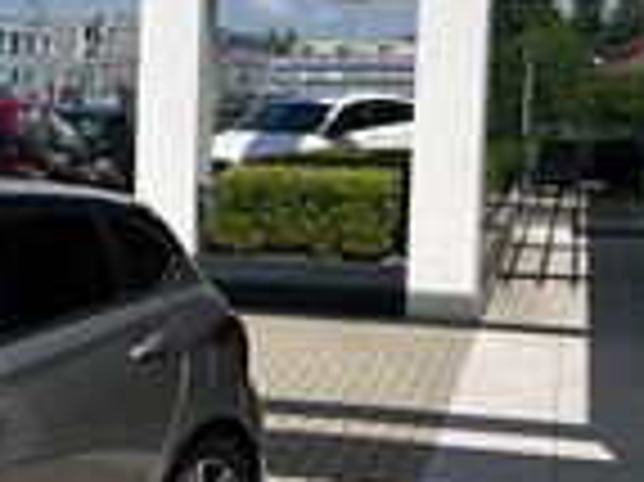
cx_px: -288
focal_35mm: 89
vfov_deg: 16.6
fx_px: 1654
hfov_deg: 19.5
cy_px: 203
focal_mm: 5.1
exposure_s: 1/5848
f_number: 1.6
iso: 50
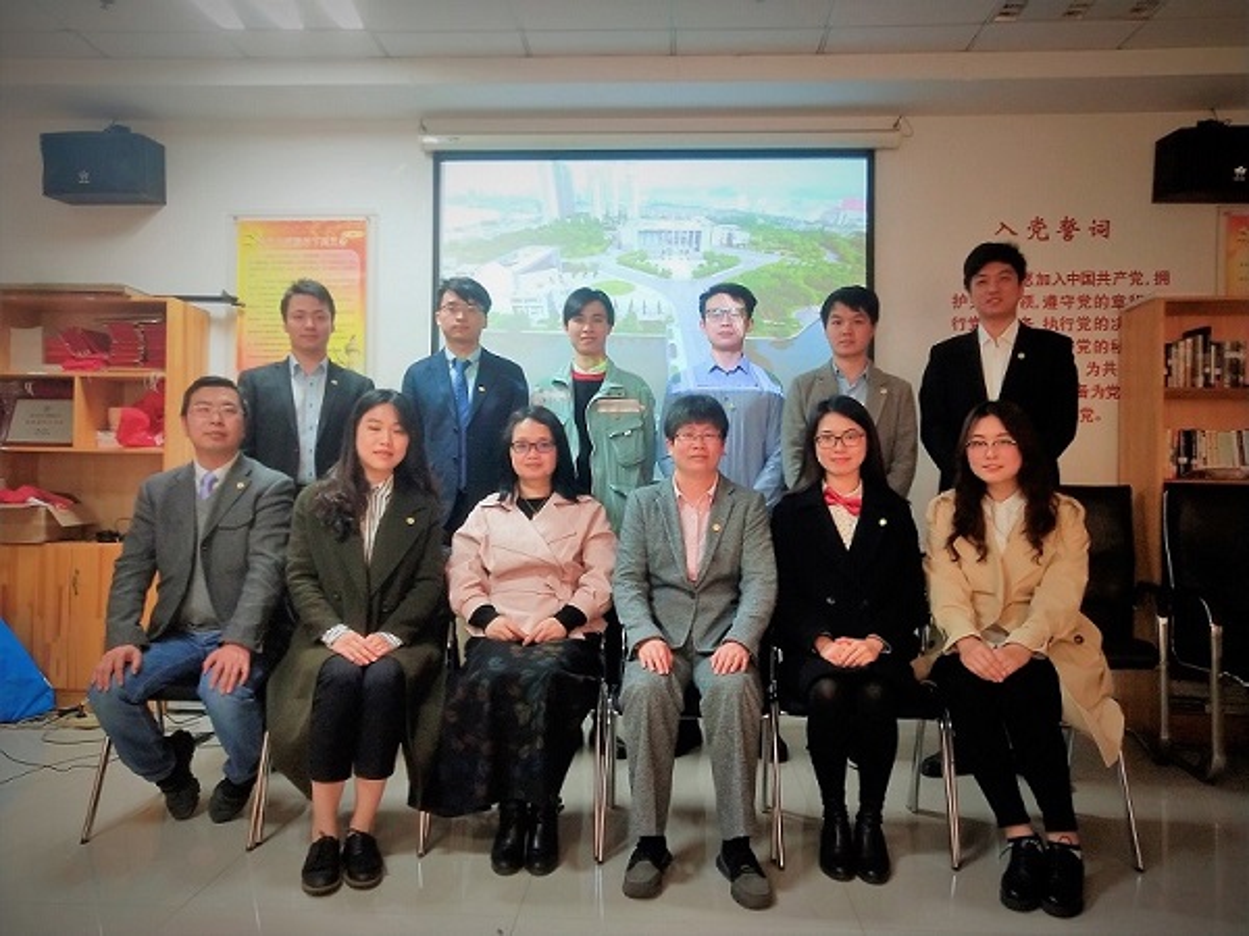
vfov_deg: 46.8
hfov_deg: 60.0
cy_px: 468
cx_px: 624
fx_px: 1082
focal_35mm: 30
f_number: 1.8
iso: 338
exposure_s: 1/40
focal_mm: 3.95
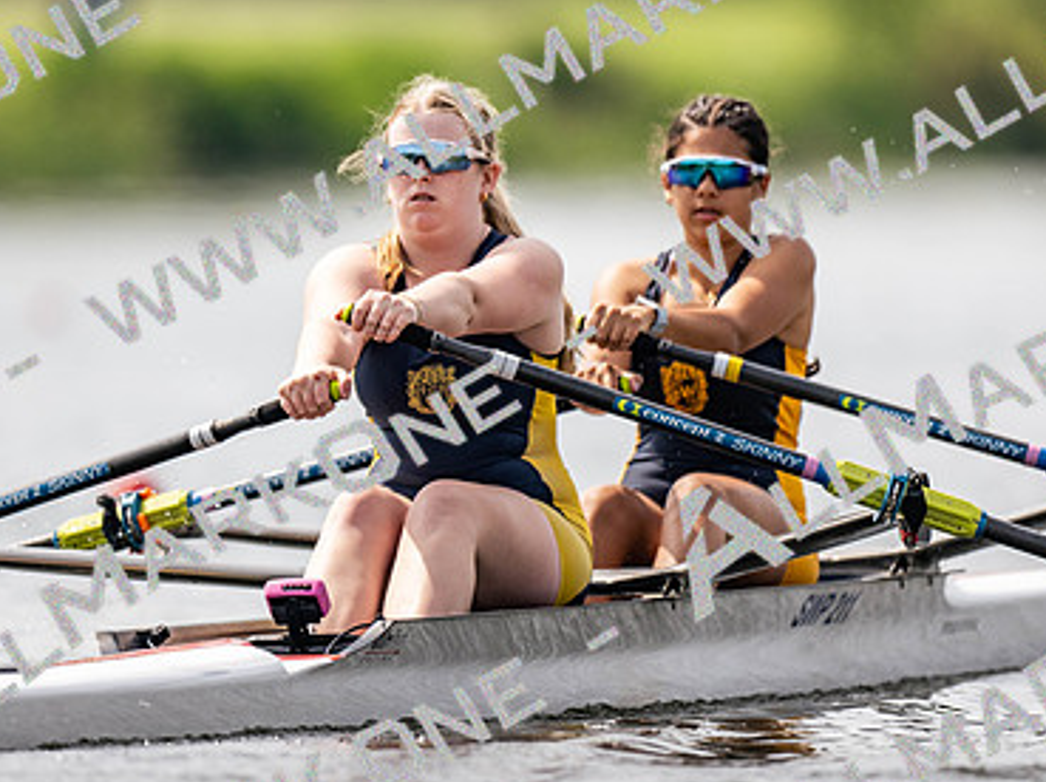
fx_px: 27411
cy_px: 353
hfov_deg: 2.2
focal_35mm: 908
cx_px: 437
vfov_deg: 1.6
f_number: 4
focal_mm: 600
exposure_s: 1/2500
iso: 280
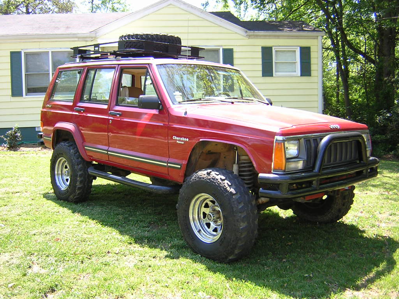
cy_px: 150
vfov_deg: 39.7
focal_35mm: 36
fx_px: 415
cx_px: 200
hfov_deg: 51.4
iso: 100
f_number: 2.6
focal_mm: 4.7
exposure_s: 1/165
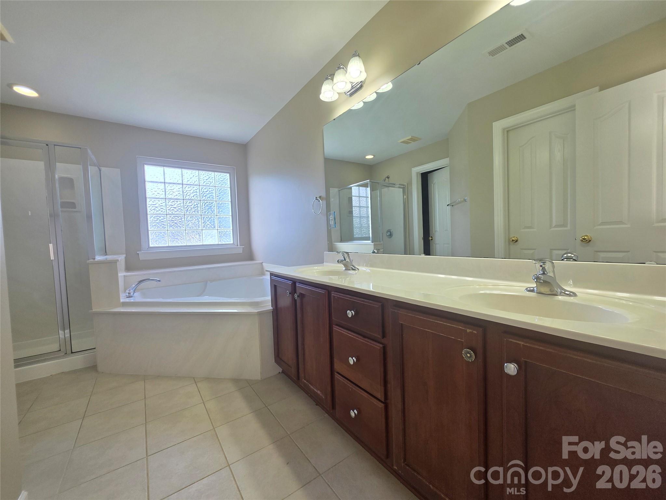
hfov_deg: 106.2
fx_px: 250
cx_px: 333
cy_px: 250
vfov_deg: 89.9
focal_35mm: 13
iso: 64
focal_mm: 2.2
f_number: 1.9
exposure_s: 1/120
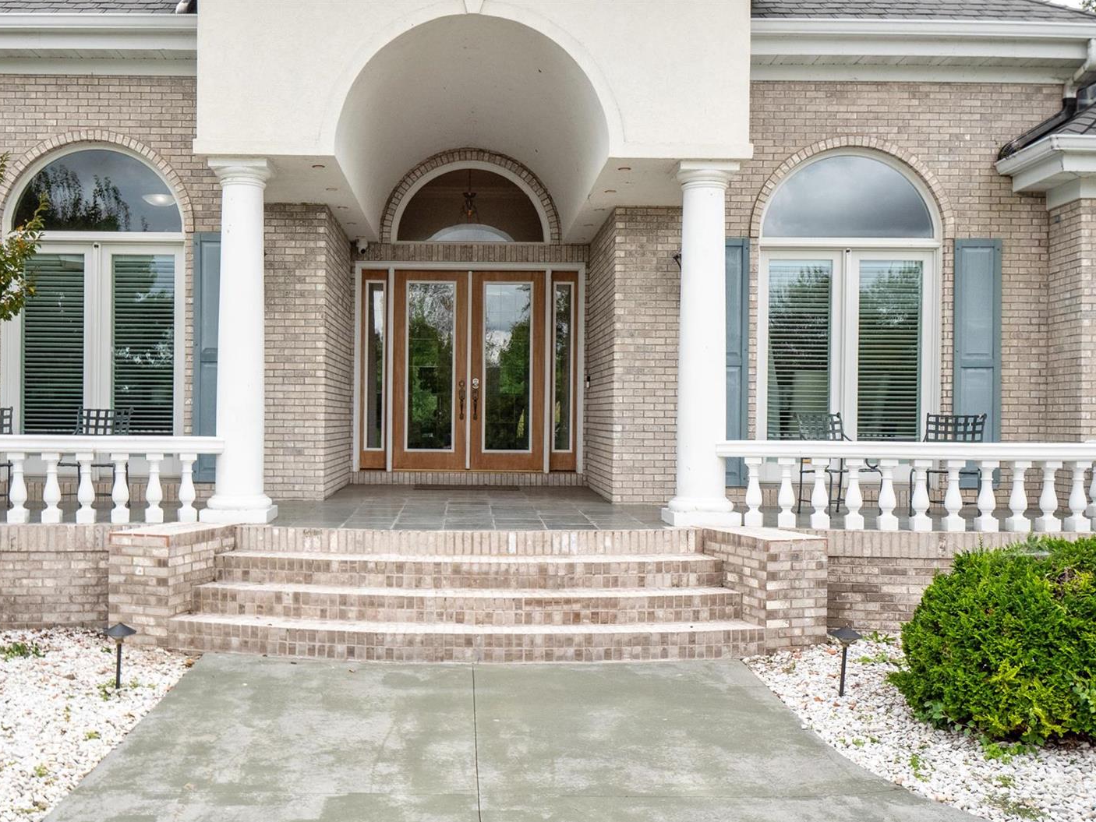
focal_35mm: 35
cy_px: 414
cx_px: 478
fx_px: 1108
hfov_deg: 52.5
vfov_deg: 40.7
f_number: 8
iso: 400
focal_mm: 16
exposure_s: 1/250
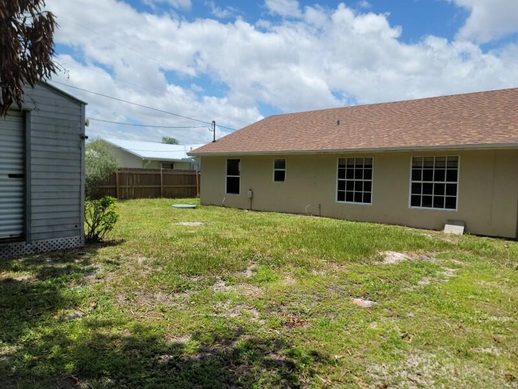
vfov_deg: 54.9
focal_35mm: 25
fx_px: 374
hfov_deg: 69.4
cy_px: 194
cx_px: 259
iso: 20
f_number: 1.8
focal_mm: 7
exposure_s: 1/1262
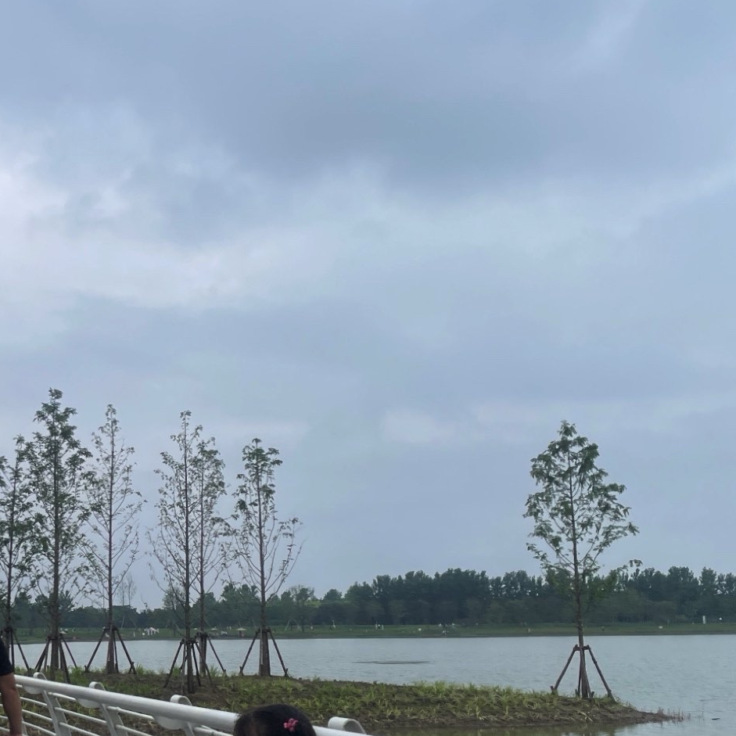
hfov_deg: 32.5
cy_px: 556
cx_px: 84
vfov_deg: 33.3
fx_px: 1203
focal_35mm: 50
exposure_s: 1/1642
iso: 50
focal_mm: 4.2
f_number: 1.6
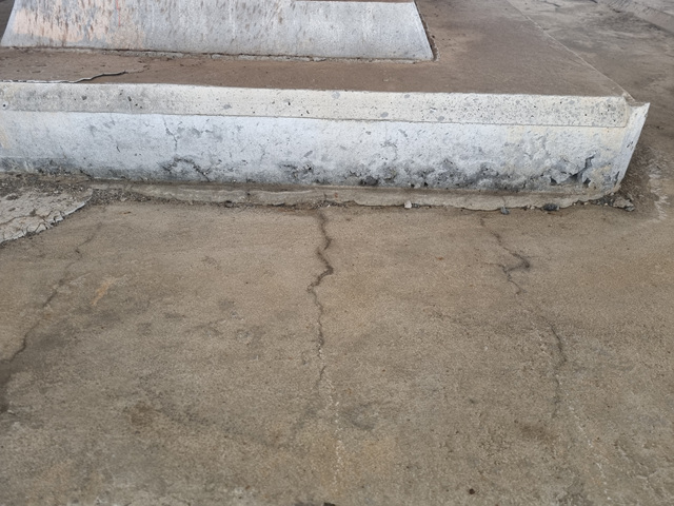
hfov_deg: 67.3
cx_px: 337
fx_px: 506
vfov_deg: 53.1
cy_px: 253
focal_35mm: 26
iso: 250
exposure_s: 1/120
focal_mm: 5.4
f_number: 1.8
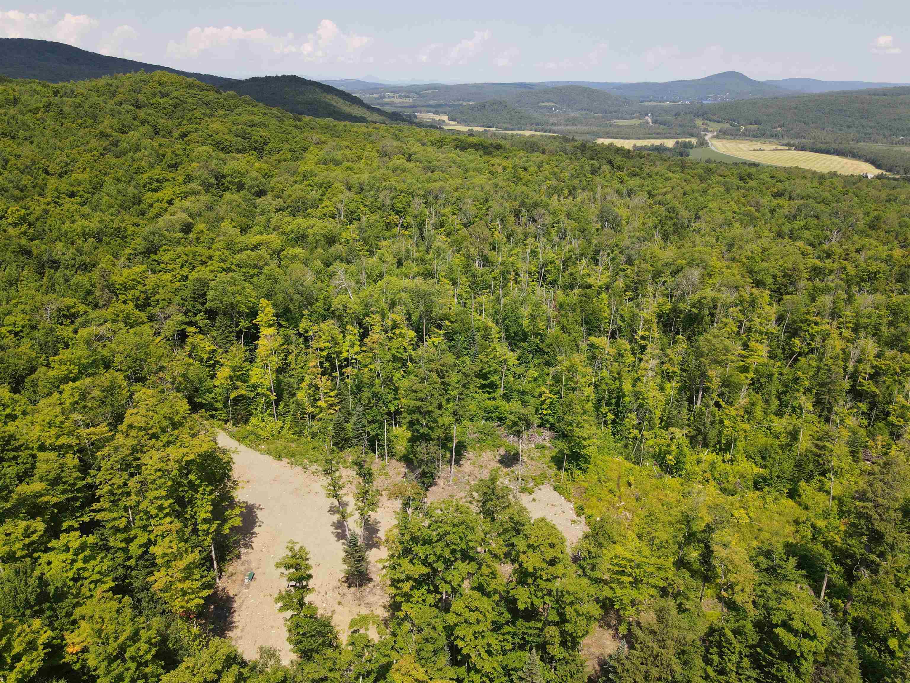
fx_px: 631
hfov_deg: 71.6
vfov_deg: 56.8
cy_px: 342
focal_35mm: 24
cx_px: 455
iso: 100
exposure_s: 1/30
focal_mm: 4.5
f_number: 2.8
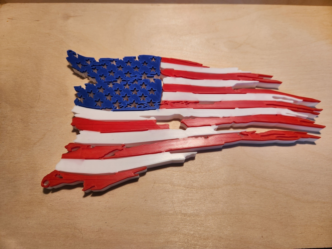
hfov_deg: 73.9
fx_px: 221
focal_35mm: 23
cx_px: 166
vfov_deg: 58.9
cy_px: 124
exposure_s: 1/120
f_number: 1.8
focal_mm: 5.4
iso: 50
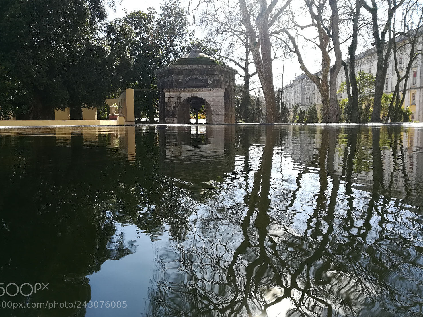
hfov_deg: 63.4
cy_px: 156
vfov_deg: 49.7
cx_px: 206
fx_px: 342
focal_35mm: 28
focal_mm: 3.83
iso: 50
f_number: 2.2
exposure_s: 1/315
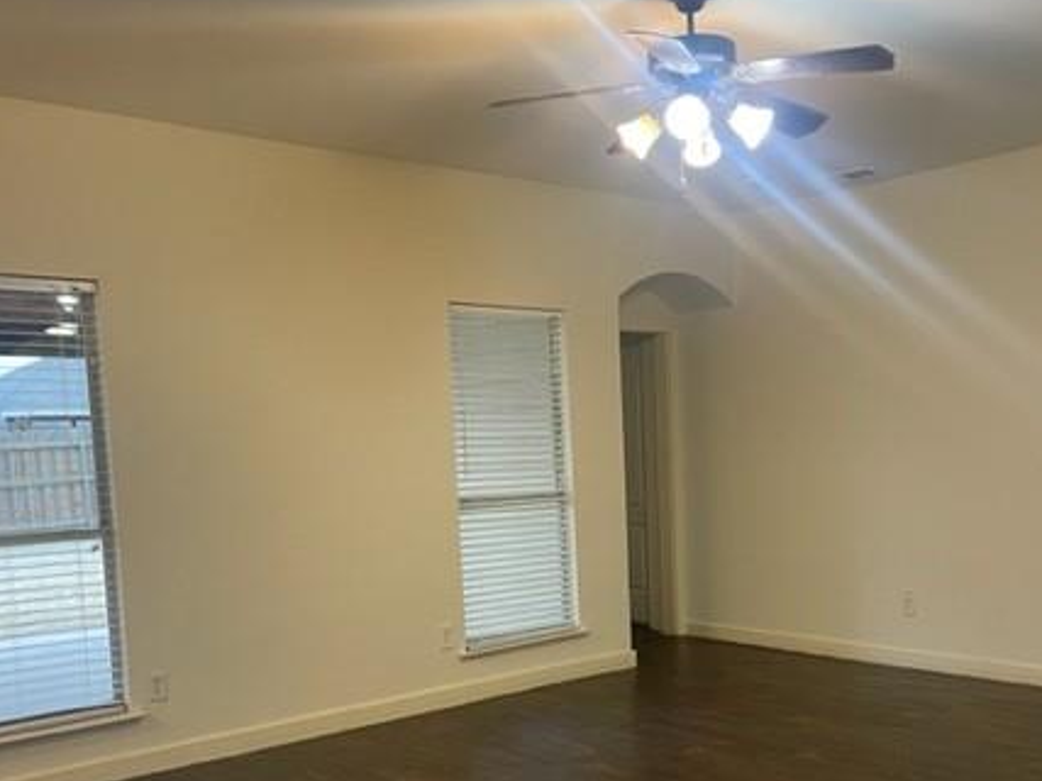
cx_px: 600
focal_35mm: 39
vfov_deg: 36.2
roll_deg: +1.7
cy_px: 549
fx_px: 1174
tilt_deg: -6.1
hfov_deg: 47.7
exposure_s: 1/60
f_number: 1.6
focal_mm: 5.1
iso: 160
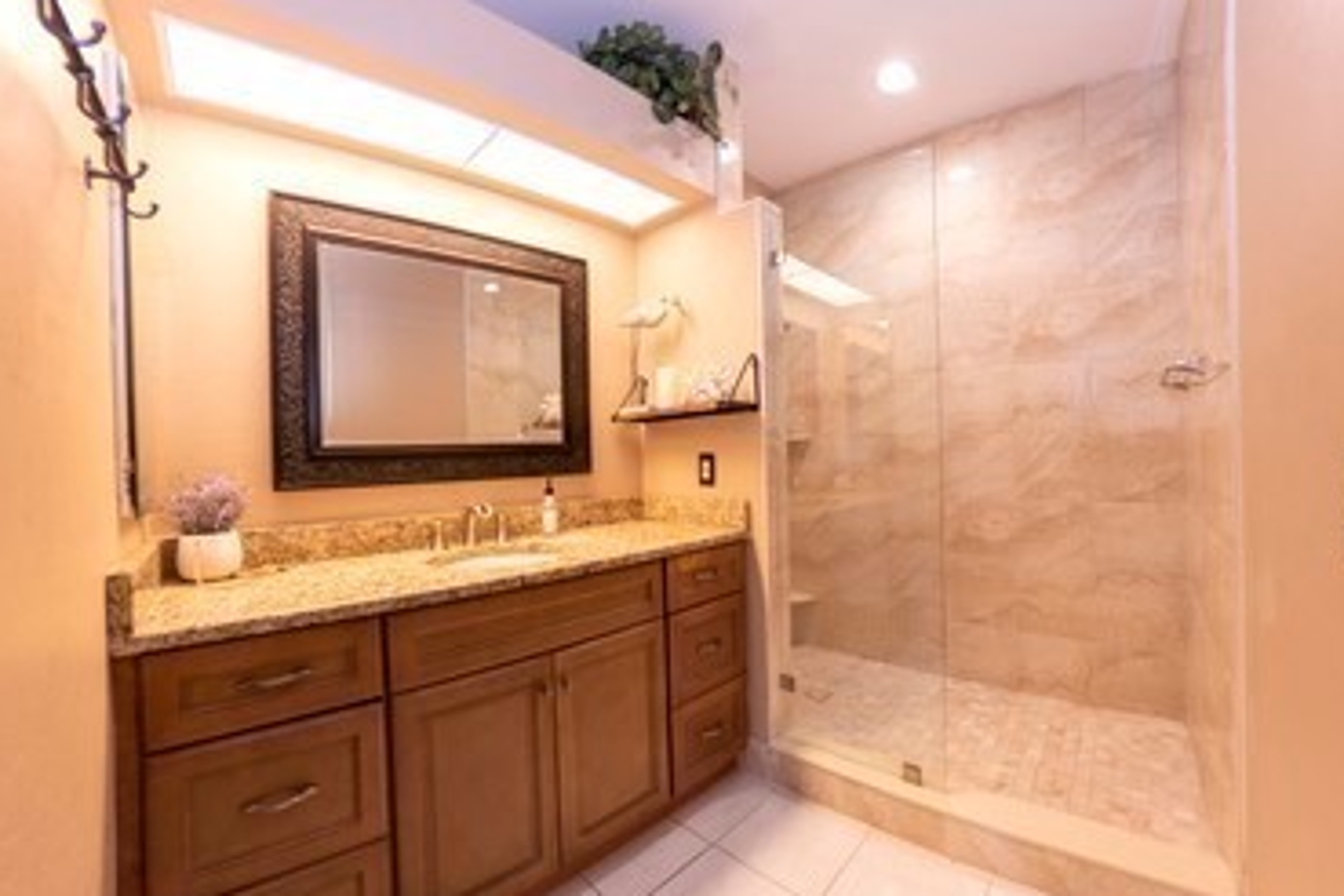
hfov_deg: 108.3
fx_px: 485
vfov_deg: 85.3
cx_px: 688
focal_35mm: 13
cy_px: 481
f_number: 4
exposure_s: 1/60
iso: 450
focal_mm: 8
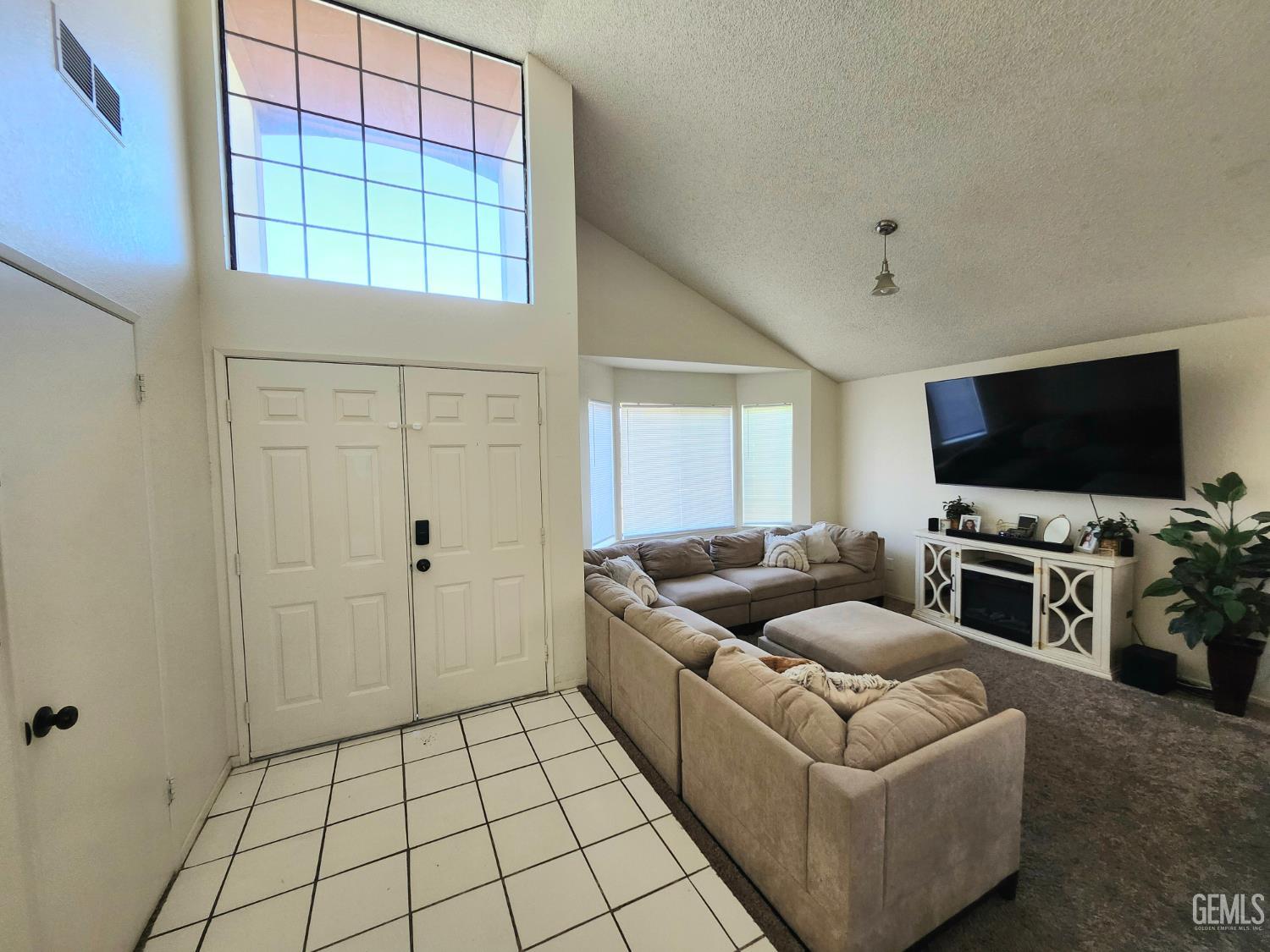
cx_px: 635
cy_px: 476
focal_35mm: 13
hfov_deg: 106.2
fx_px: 477
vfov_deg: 89.9
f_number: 2.2
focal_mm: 1.74
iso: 125
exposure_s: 1/60.2
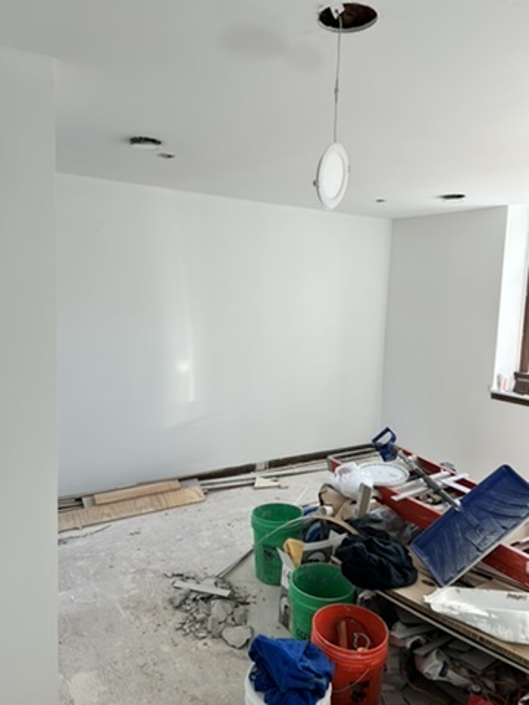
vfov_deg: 67.3
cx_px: 264
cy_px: 352
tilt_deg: -6.1
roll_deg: -1.7
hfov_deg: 53.1
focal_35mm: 26
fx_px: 530
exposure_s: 1/120
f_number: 1.5
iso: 50
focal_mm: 5.7
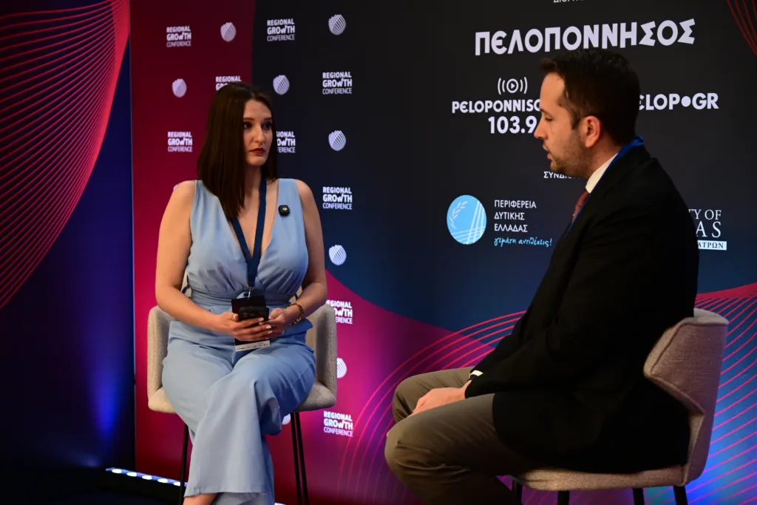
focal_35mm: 65
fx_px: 1367
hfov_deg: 31.0
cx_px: 378
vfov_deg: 20.9
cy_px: 252
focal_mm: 65
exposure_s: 1/250
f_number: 4
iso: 2000
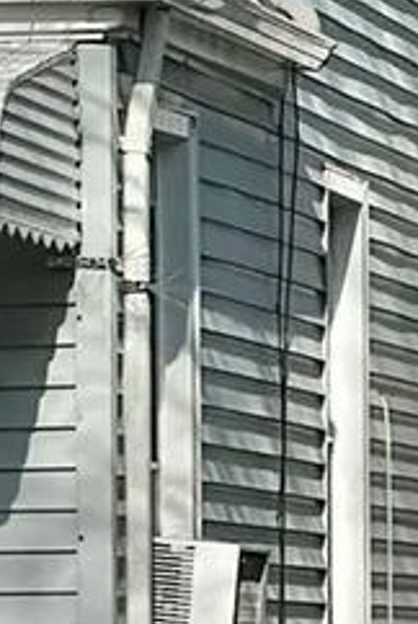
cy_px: 326
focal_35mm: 451
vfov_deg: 4.6
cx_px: -467
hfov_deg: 3.0
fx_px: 7832
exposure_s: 1/1508
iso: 32
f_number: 2.8
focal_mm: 9
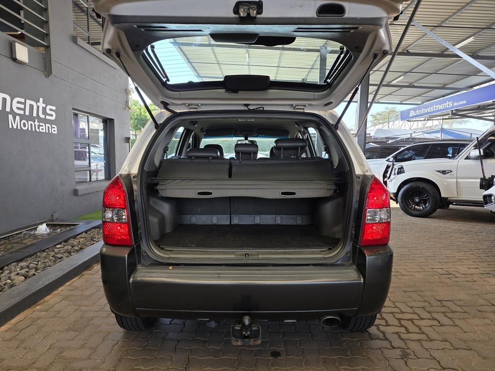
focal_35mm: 23
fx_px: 329
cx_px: 248
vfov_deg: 58.9
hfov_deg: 73.9
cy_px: 186
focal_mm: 6.25
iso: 40
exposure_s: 1/180
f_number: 1.7
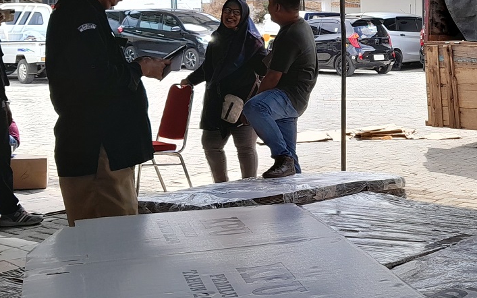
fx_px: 884
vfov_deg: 19.0
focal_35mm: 68
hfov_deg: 28.9
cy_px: 72
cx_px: 439
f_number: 1.8
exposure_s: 1/100
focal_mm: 4
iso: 40
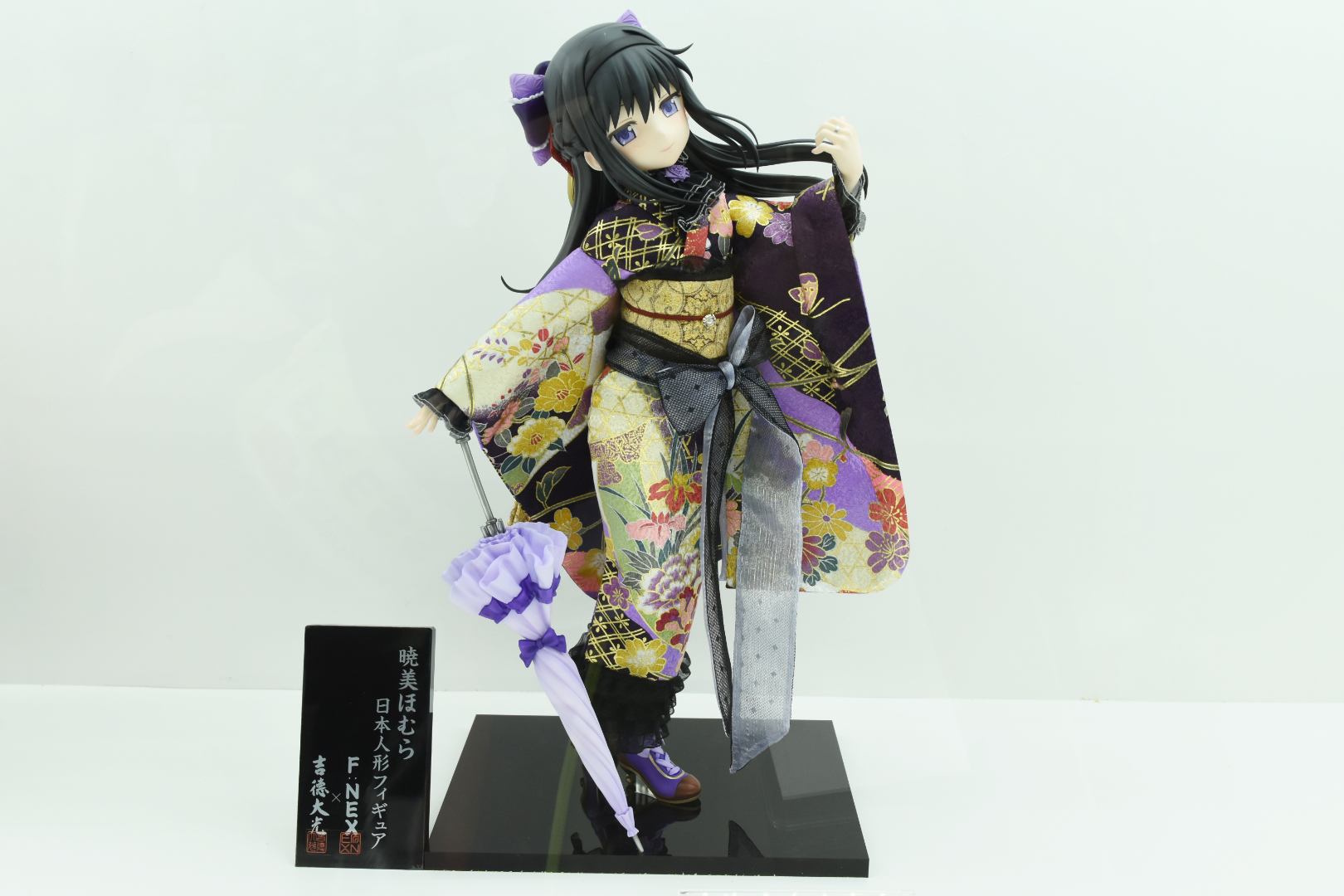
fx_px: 1400
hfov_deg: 51.3
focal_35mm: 38
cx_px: 672
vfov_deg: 35.5
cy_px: 448
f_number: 8
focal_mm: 25
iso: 640
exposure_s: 1/200
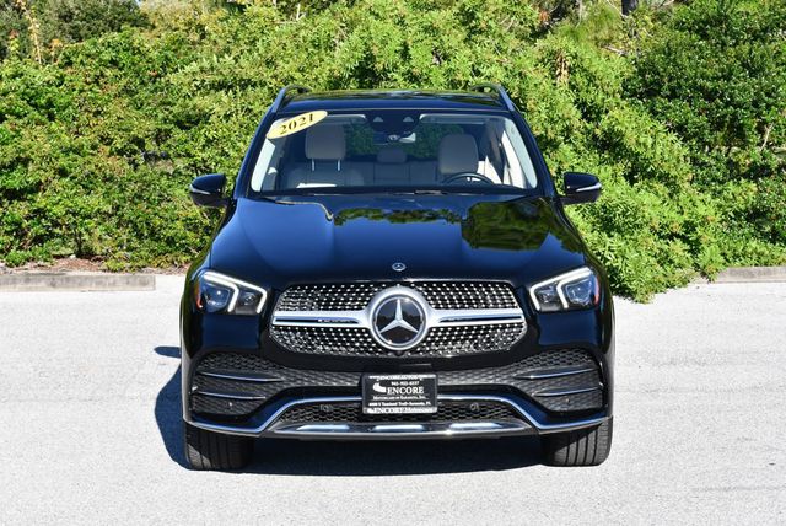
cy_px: 263
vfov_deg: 18.0
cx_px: 393
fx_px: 1661
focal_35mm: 76
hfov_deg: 26.6
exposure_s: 1/250
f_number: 8
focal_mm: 38
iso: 200
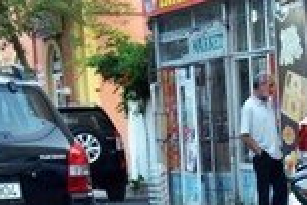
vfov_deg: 7.7
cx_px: 552
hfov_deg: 11.4
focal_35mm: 168
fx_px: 1433
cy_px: 440
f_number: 5.6
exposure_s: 1/25
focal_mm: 26
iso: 400
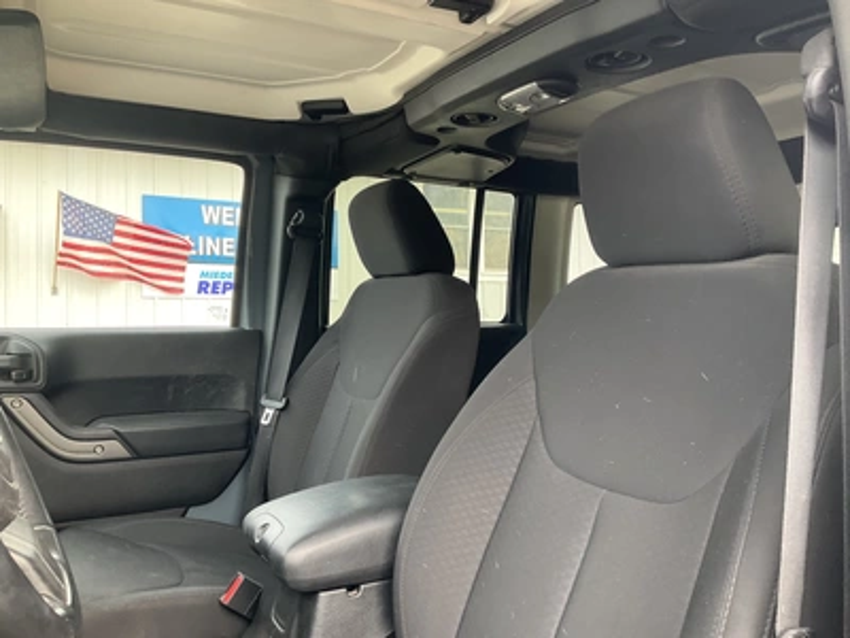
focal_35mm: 29
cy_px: 319
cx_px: 425
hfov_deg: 61.7
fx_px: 712
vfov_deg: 48.2
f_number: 1.8
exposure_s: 1/122
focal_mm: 3
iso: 64
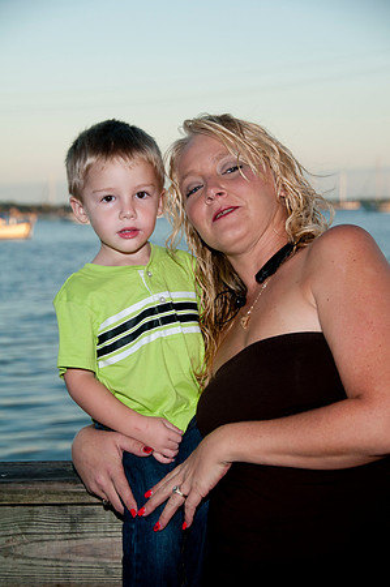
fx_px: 1466
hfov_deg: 15.2
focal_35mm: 90
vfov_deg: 22.6
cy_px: 294
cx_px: 195
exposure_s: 1/250
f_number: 5.6
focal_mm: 60
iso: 100
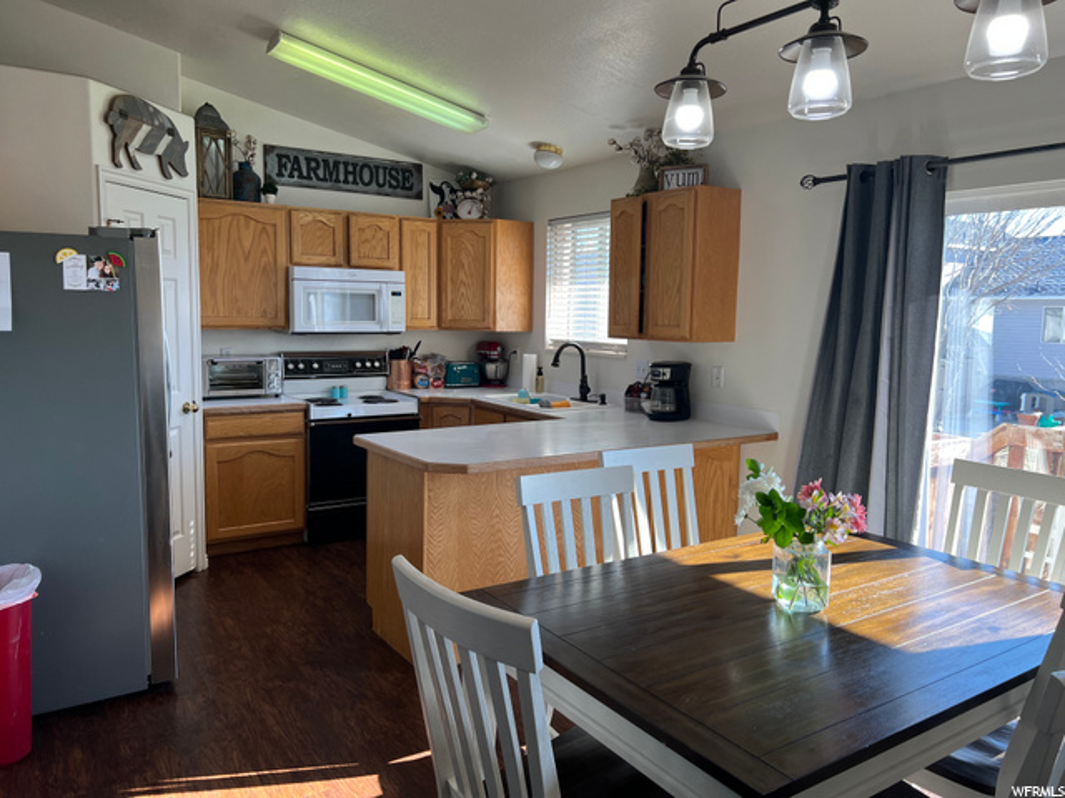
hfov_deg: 67.3
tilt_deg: -6.2
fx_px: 800
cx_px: 532
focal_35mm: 26
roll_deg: -0.8
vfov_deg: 53.1
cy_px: 399
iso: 40
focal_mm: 5.7
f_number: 1.5
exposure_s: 1/203
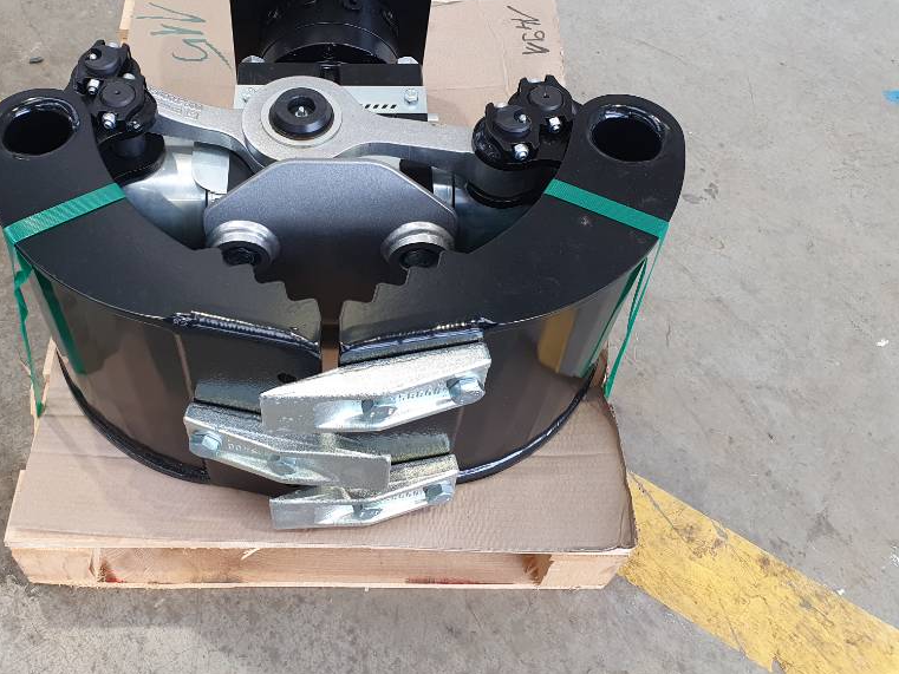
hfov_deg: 51.8
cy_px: 227
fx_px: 909
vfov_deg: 40.2
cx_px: 314
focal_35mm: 35
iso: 100
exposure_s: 1/100
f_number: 2.4
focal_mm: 4.32
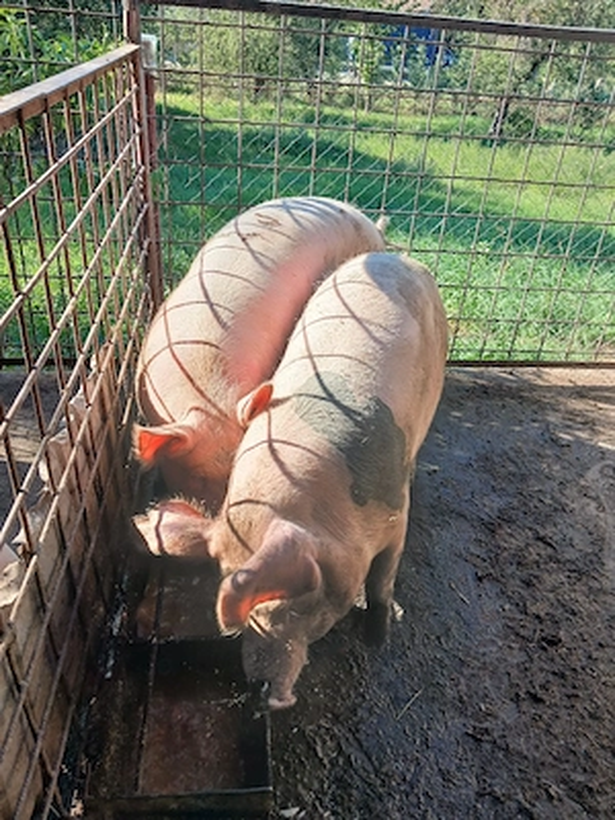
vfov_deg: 65.3
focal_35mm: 27
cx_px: 308
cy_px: 410
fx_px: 640
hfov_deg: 51.4
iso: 20
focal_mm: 3.98
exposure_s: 1/123
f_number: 1.8
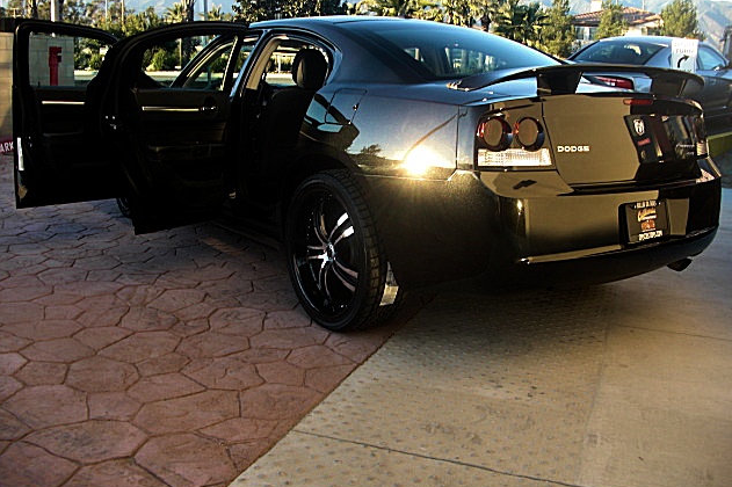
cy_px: 234
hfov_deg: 50.7
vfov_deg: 35.0
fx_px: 772
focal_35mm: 38
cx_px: 370
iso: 50
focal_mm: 6.3
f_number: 2.8
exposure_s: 1/100
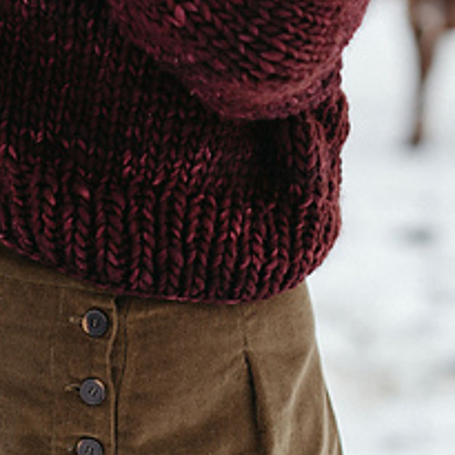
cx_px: 165
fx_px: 3361
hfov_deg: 7.7
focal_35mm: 226
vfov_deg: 7.7
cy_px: -100
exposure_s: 1/1250
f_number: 2.8
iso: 160
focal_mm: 85
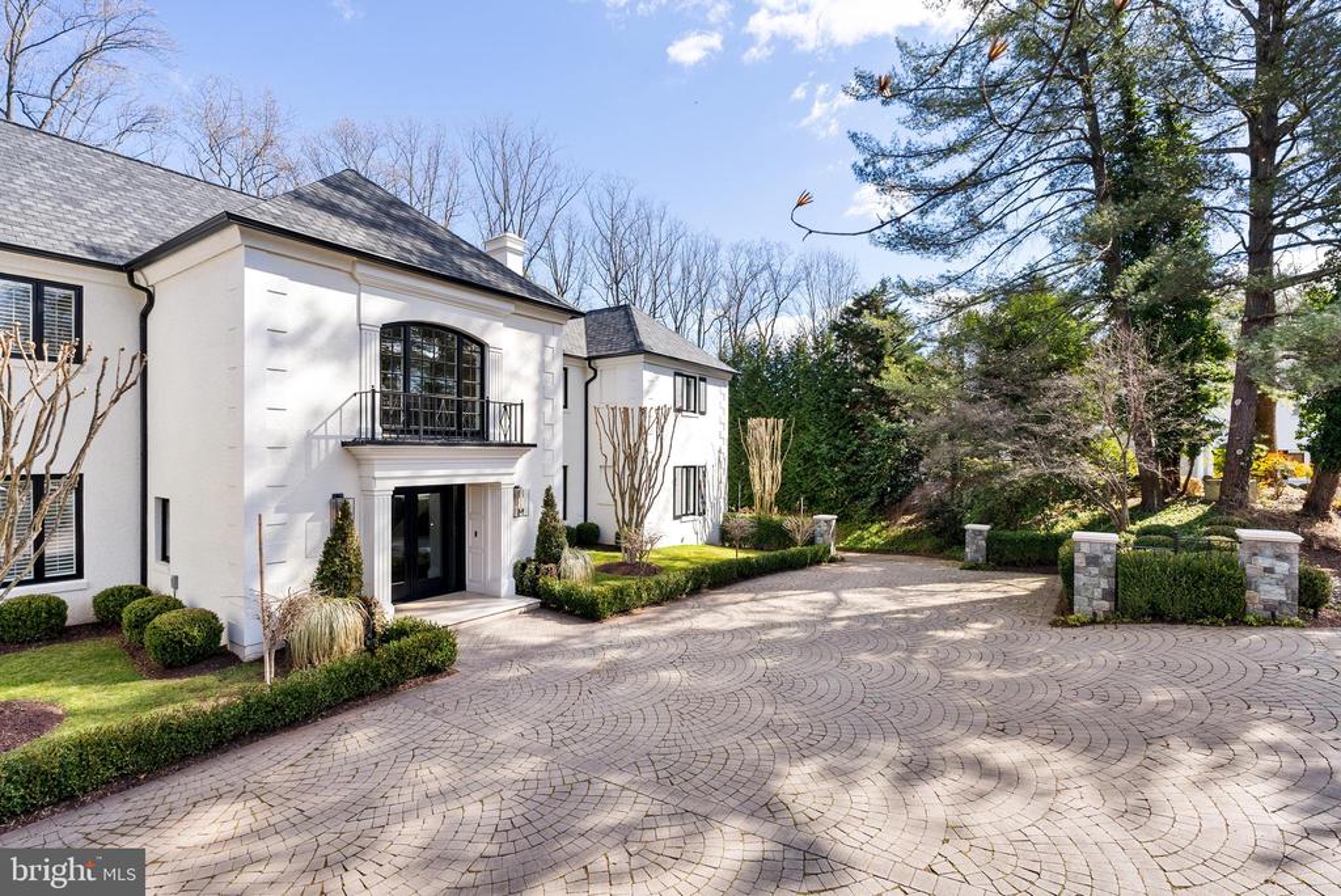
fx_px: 596
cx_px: 670
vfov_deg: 73.8
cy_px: 448
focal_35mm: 16
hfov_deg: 96.7
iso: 200
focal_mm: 16
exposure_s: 1/320
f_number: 7.1
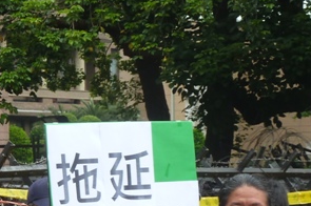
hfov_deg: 8.0
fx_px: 2218
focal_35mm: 257
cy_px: 226
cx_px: 3
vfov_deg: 5.3
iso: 80
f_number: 4.2
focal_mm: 12.8
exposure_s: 1/50
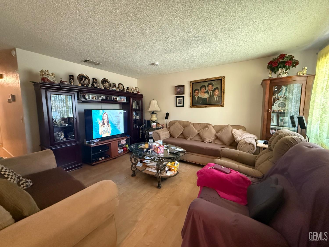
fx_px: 133
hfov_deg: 102.1
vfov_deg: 85.7
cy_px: 124
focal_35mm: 14
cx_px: 164
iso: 1000
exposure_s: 1/60
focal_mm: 2.22
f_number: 2.2
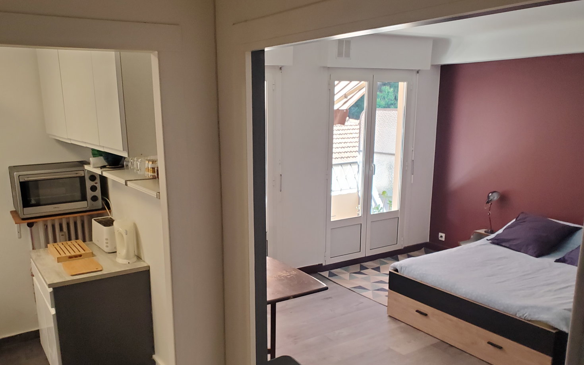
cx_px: 267
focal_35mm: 30
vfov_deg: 41.5
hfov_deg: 62.8
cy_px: 228
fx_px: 478
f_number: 2.4
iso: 400
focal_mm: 4.3
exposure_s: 1/100
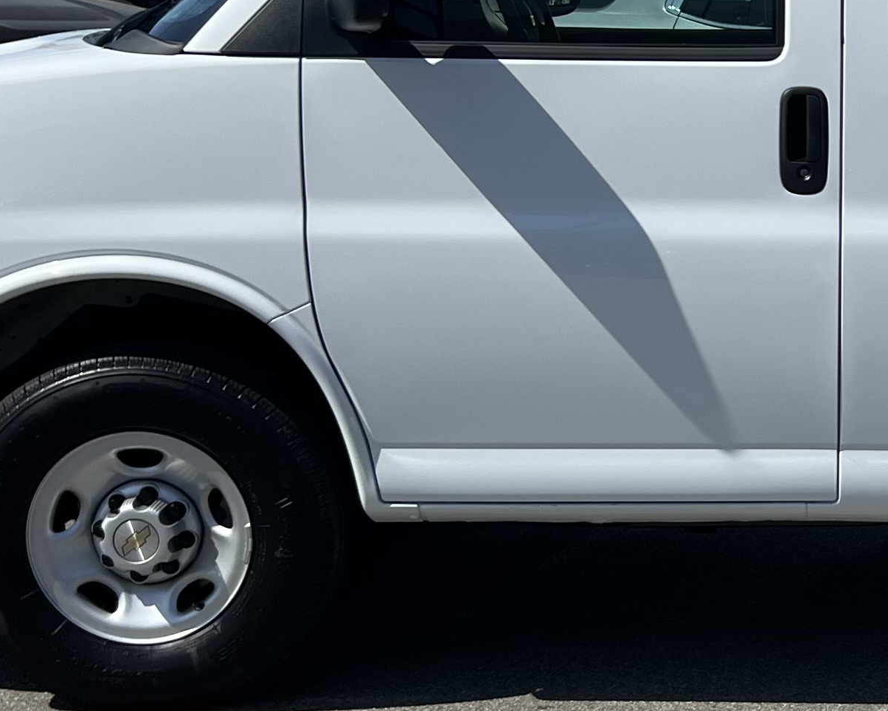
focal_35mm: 85
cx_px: 1034
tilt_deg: -5.7
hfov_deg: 21.1
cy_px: 286
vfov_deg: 18.1
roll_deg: -0.3
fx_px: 2234
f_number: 1.5
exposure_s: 1/6993
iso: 50
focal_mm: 5.7
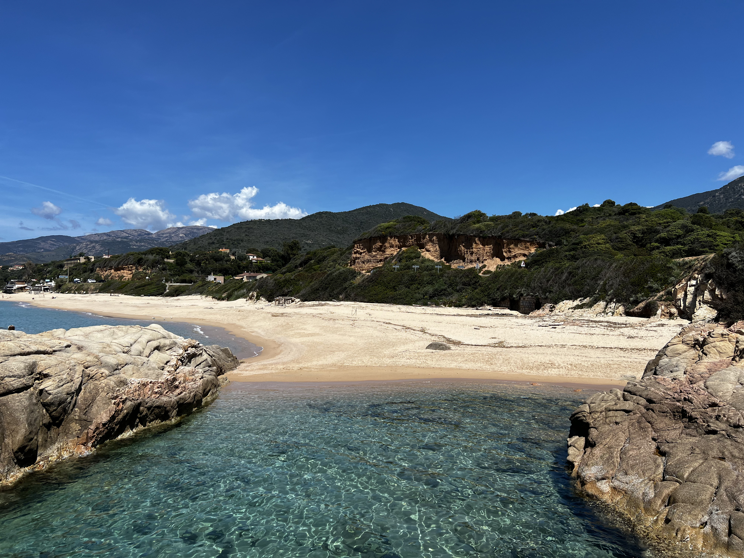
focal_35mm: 26
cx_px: 372
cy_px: 279
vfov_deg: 53.1
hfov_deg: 67.3
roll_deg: -0.7
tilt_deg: +1.3
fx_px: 559
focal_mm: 5.7
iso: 50
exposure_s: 1/5882
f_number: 1.5
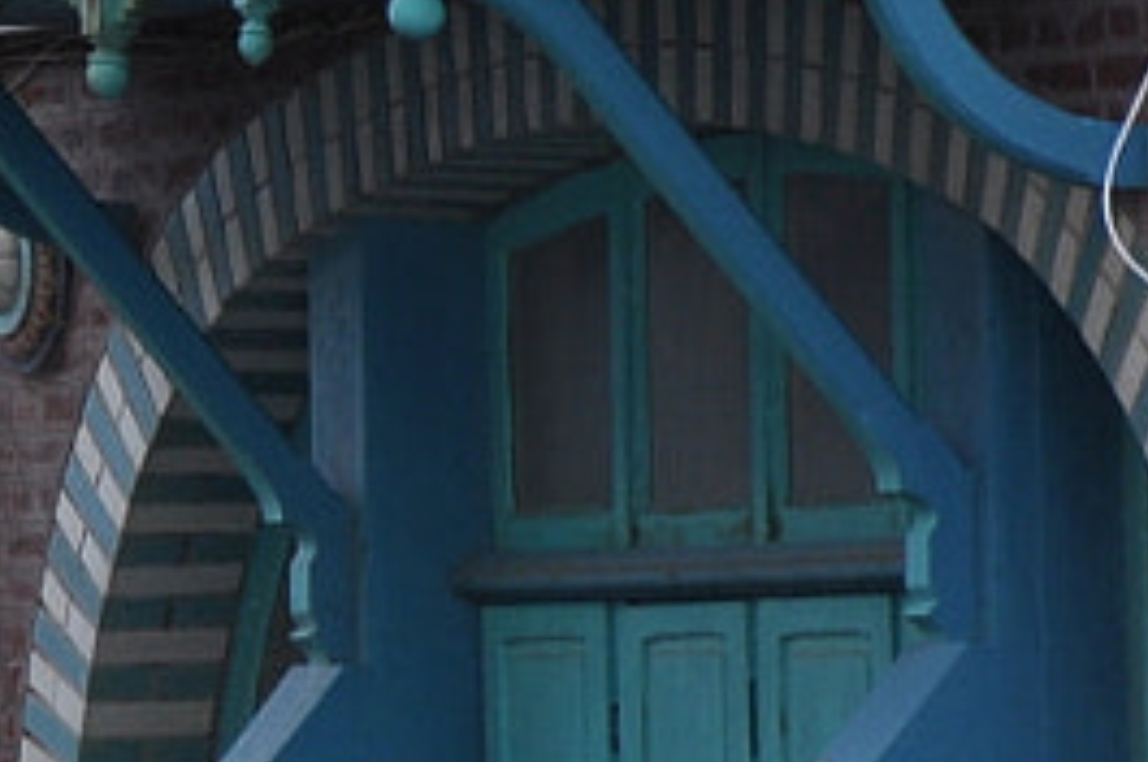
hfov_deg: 2.8
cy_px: -1059
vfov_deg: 1.9
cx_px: -2084
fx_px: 23059
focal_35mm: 724
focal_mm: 80
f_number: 5.3
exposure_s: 1/200
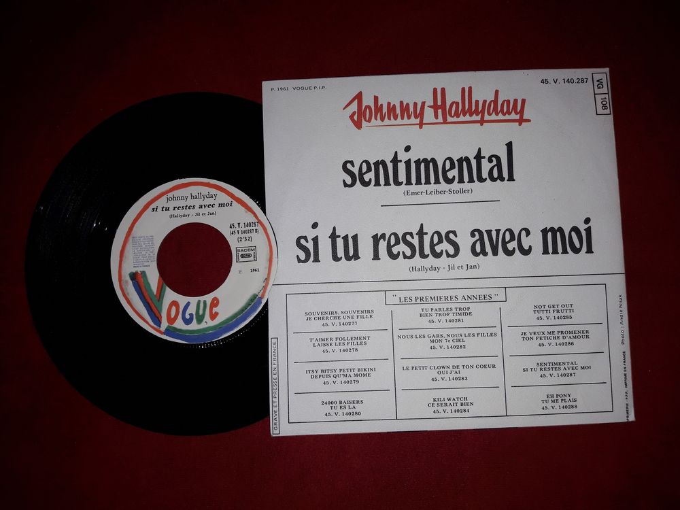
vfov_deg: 49.7
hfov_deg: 63.4
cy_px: 255
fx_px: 550
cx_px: 340
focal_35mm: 28
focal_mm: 3.7
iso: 40
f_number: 1.9
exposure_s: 1/187
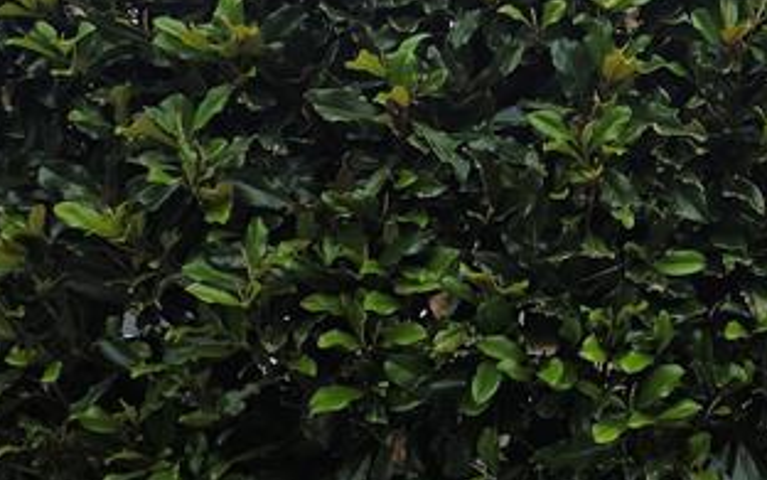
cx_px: 1047
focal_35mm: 80
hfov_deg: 22.5
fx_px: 1672
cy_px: 27
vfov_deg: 16.1
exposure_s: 1/566
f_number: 1.7
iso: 12
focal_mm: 6.3
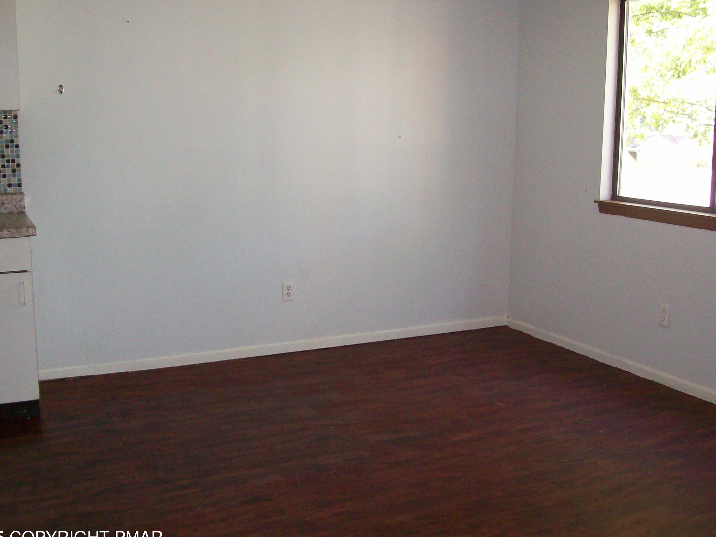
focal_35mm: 41
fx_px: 848
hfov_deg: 45.8
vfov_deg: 35.1
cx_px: 360
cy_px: 260
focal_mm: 6
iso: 200
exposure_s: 1/64
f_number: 2.7
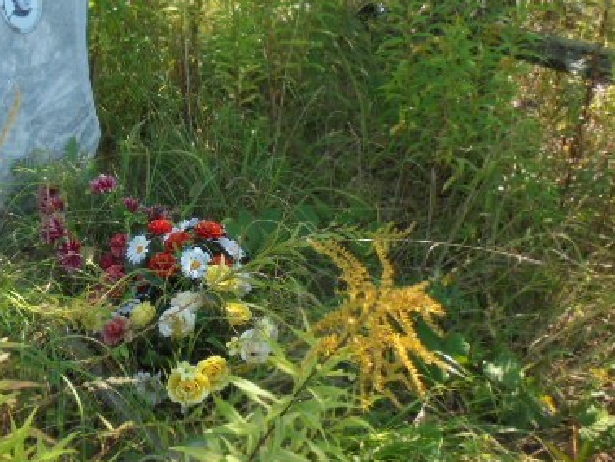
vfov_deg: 32.9
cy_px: 247
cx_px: 150
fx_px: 782
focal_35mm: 44
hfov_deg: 41.6
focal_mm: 4.6
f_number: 3.5
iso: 100
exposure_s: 1/125
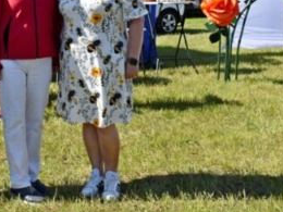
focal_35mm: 71
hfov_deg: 26.9
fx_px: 580
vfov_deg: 20.1
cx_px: 62
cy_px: 3
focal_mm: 20
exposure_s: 1/1600
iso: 400
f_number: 6.3
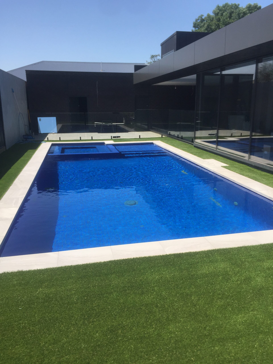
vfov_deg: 61.7
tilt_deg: -12.8
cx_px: 136
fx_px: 305
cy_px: 182
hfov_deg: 48.2
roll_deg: +0.7
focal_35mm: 29
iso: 32
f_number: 2.2
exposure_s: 1/2083
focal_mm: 4.15
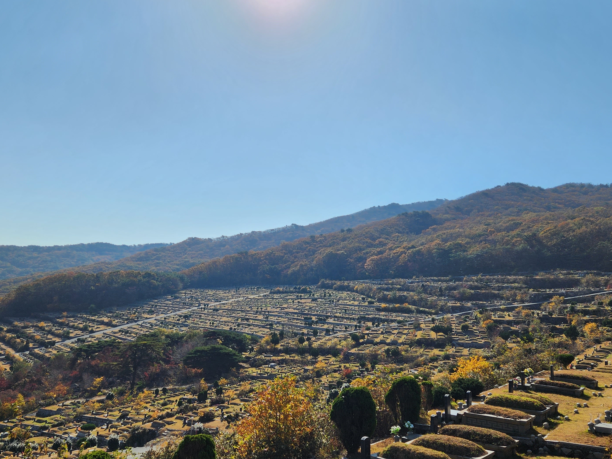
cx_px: 308
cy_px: 229
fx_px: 583
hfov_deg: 55.4
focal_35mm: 33
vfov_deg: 42.9
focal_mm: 5.4
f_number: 1.8
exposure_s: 1/4244
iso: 20
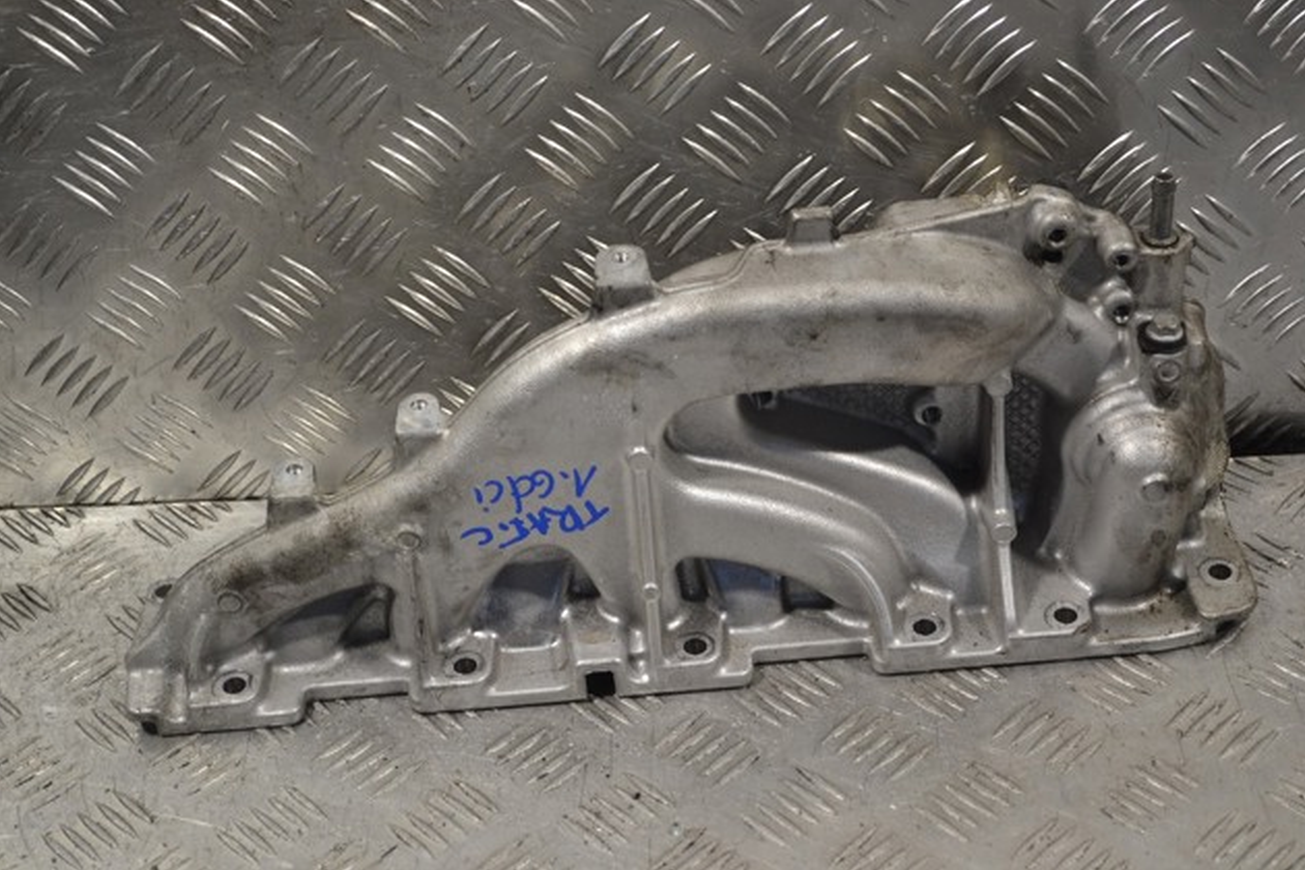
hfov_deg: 30.1
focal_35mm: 67
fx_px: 2429
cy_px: 437
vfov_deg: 20.3
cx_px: 661
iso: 400
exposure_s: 1/100
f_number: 5.3
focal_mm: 44
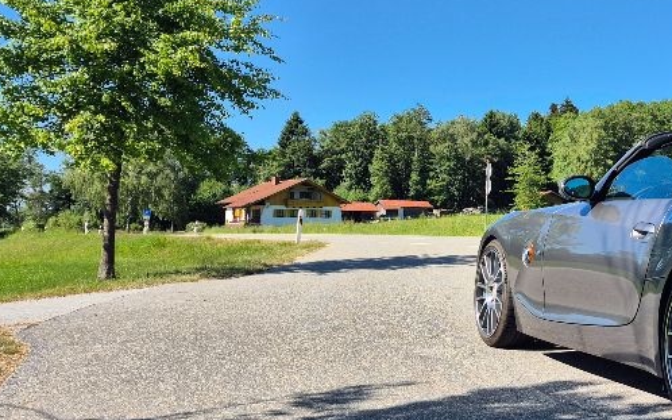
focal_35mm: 49
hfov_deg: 38.2
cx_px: 610
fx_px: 897
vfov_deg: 26.2
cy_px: 151
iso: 25
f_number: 1.8
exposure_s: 1/1188
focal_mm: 5.4
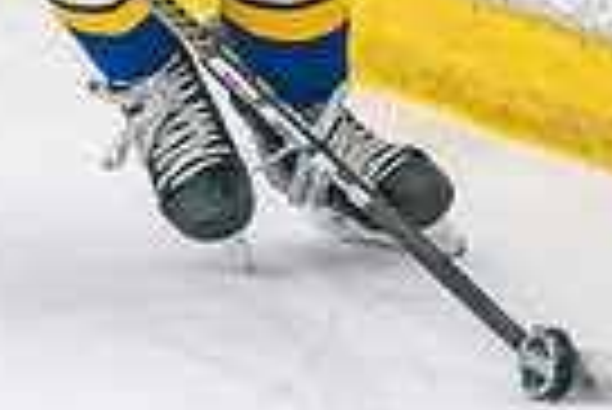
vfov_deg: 2.6
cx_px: 63
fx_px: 8815
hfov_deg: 4.0
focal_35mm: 518
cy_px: -592
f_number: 2.8
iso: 3200
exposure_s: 1/1250
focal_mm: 99
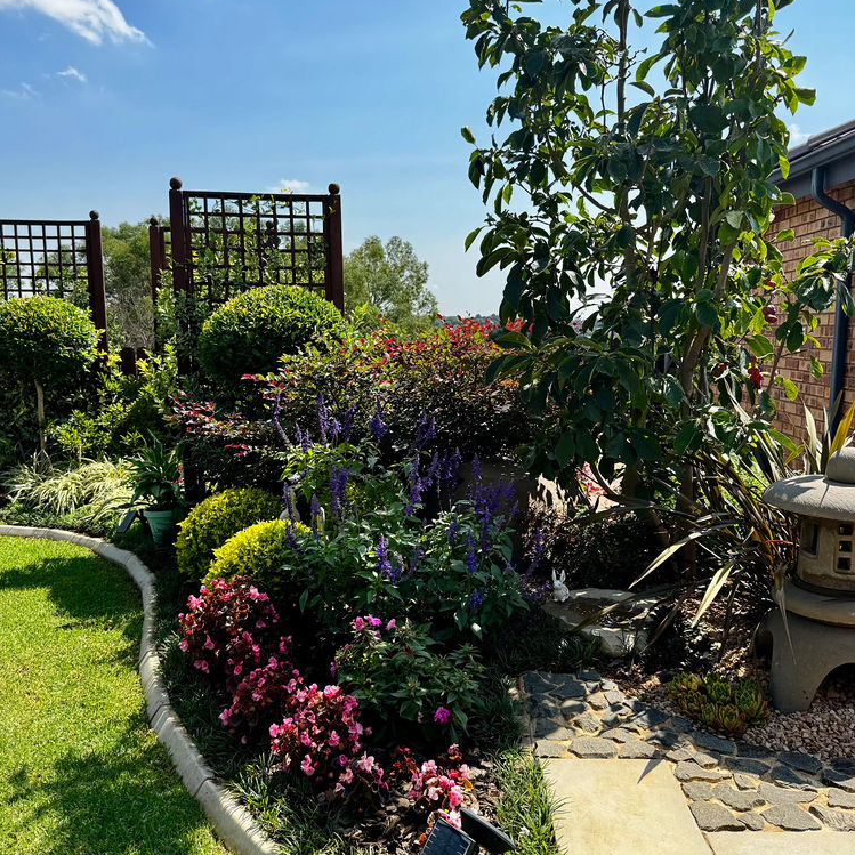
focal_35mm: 29
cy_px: 427
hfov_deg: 55.6
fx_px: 810
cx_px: 418
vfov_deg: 55.6
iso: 80
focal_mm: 6.76
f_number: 1.78
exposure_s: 1/2506
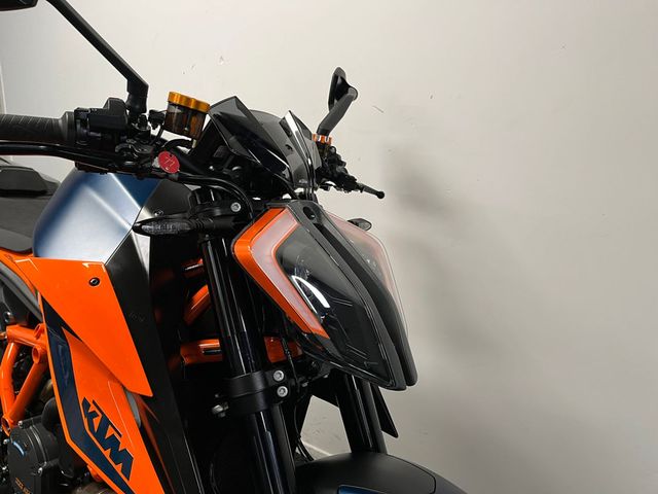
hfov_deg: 67.3
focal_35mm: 26
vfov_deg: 53.1
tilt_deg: -9.7
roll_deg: +1.2
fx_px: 494
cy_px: 247
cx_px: 329
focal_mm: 5.1
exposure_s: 1/50
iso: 80
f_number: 1.6
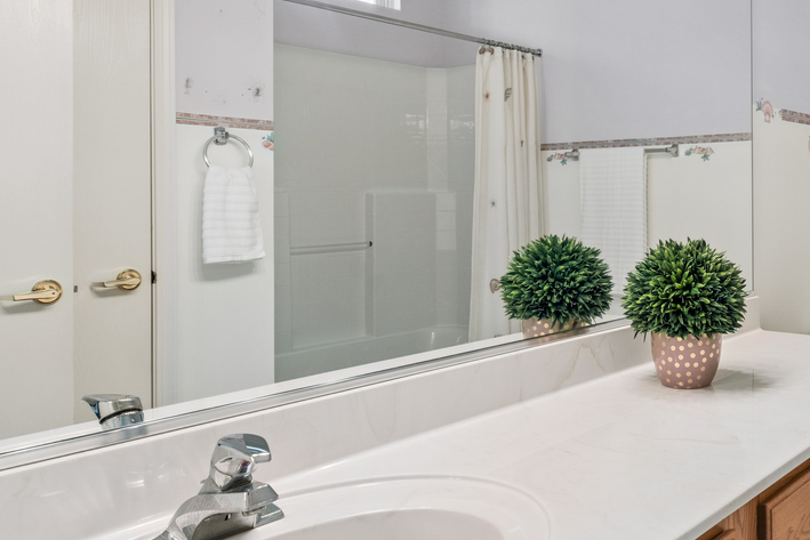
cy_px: 212
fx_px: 720
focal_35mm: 32
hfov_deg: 53.8
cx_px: 674
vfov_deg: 40.9
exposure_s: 1/20
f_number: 8
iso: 200
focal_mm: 14
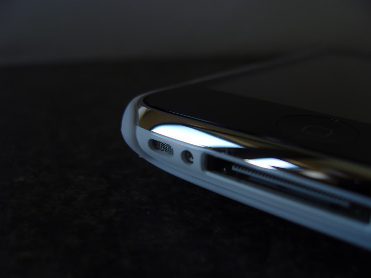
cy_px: 139
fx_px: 364
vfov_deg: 41.8
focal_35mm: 34
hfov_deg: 54.0
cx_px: 186
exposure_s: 1/100
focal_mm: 7.3
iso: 100
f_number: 2.8
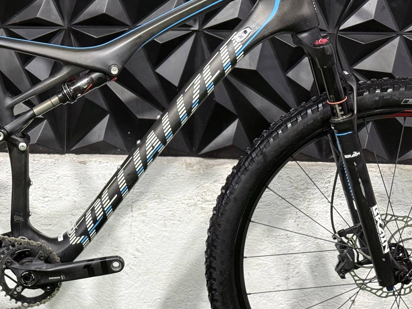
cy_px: 112
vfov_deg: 16.4
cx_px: 101
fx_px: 1071
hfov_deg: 21.6
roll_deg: -1.6
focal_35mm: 90
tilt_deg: -11.2
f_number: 1.78
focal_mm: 6.76
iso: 200
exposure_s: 1/60
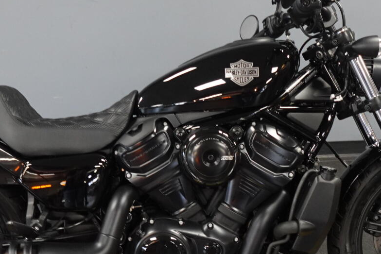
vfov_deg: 26.3
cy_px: 177
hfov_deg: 38.9
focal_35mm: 51
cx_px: 199
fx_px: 540
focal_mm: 7.6
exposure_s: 1/80
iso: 800
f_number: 2
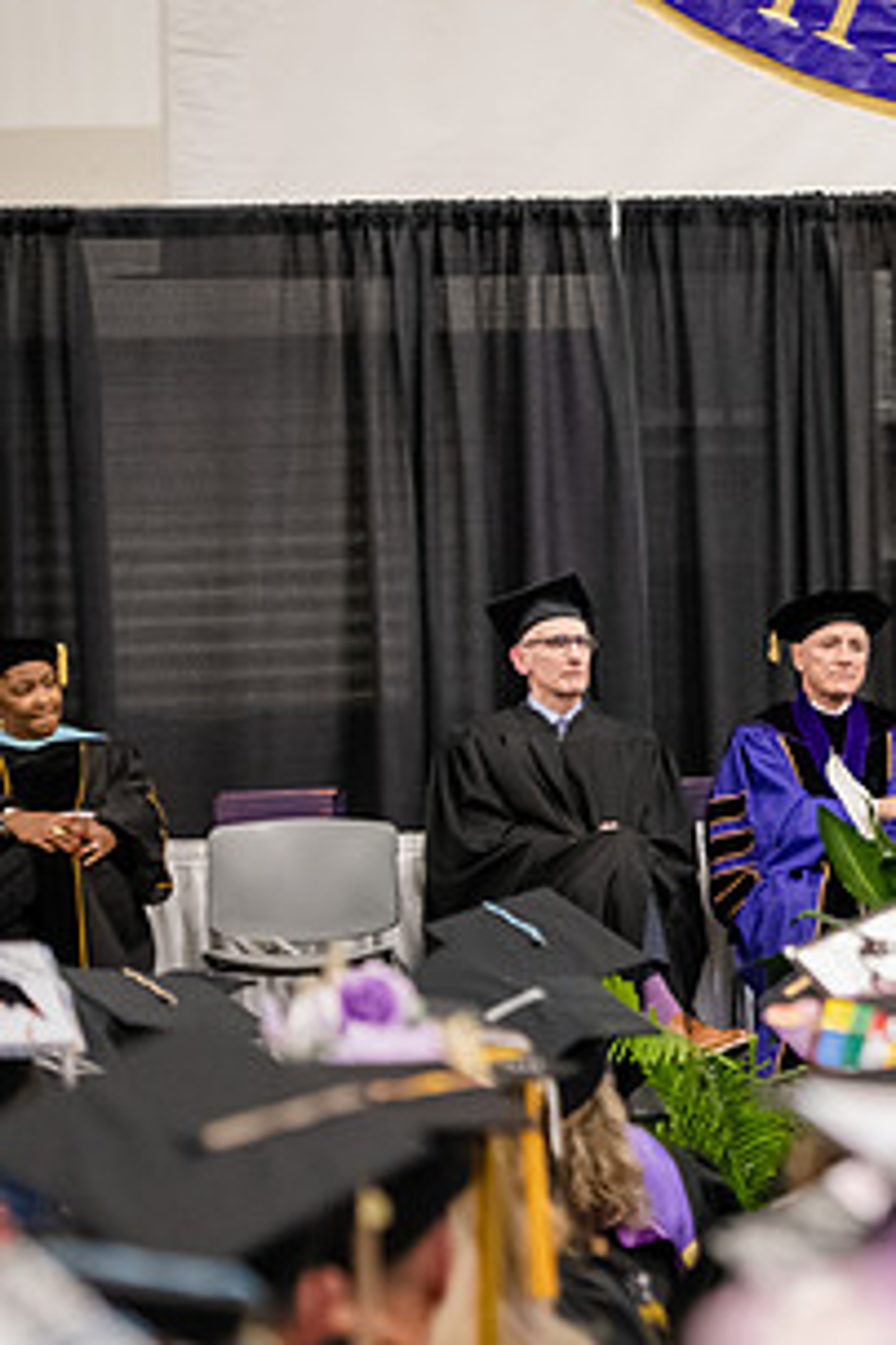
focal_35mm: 201
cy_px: 579
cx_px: 1144
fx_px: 7503
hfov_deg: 6.8
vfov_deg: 10.2
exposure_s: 1/200
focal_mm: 105
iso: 3200
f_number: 3.2
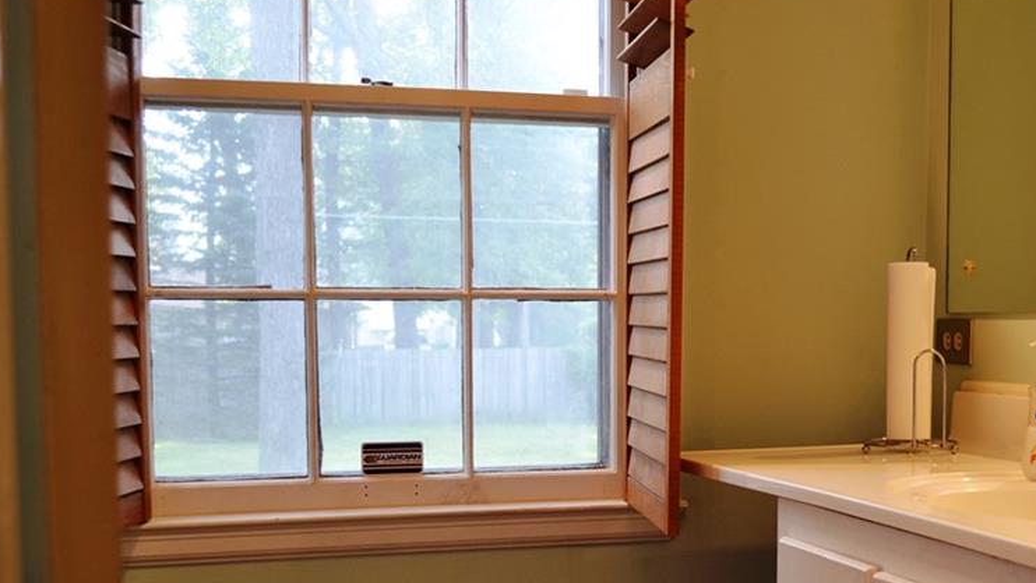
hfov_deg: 39.6
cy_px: 456
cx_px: 648
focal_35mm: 52
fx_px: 1429
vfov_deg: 22.8
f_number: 4.5
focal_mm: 24
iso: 400
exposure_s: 1/80
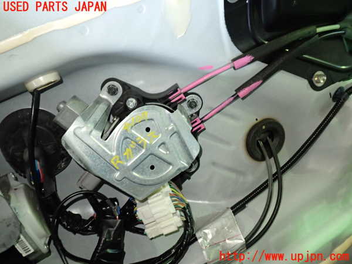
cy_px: 132
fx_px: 305
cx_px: 176
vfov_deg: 46.8
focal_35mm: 30
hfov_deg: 60.0
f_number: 2.3
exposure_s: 1/30
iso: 400
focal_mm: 5.4
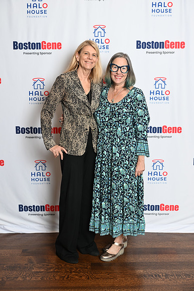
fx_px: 388
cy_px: 146
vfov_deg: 41.1
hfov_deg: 28.1
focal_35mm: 48
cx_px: 97
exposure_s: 1/60
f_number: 3.2
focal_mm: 48
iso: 200
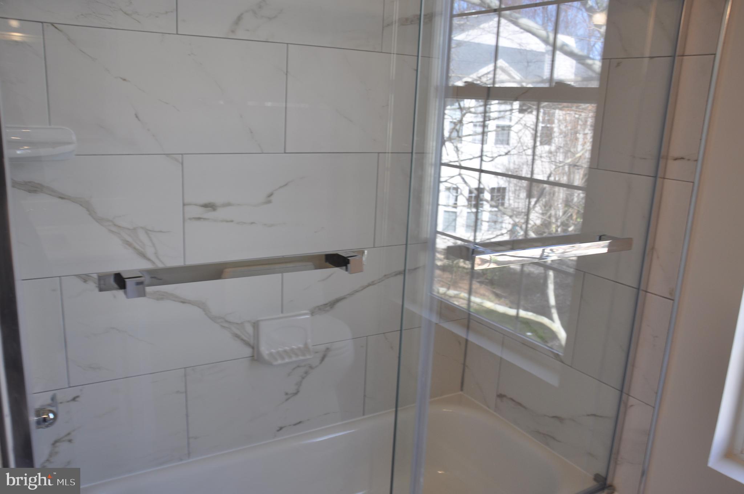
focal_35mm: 32
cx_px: 372
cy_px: 247
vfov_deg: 41.6
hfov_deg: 59.6
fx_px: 650
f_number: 6.3
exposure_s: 1/40
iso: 200
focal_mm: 21
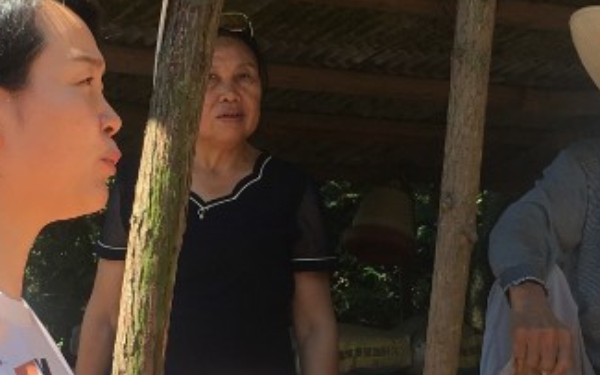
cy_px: 190
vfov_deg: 13.5
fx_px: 1586
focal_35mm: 97
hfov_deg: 21.4
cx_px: 212
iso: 25
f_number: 2.2
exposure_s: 1/330
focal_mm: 4.15
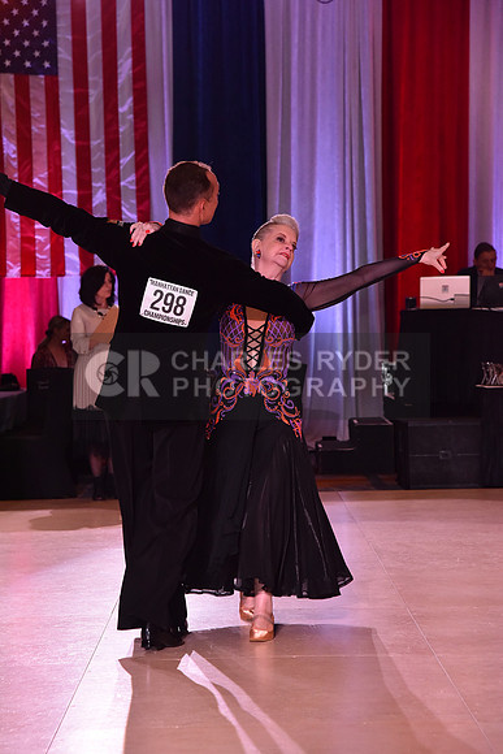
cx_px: 252
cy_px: 377
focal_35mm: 100
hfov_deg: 13.7
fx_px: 2094
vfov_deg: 20.4
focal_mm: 100
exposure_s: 1/320
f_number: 6.3
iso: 2500
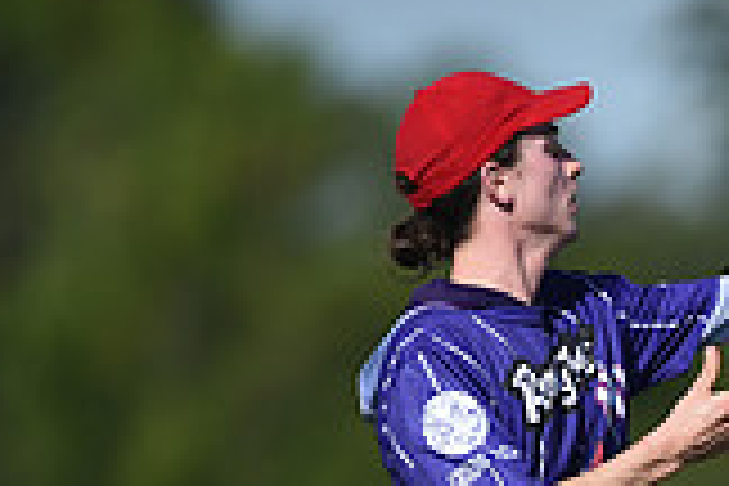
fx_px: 28935
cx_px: 1278
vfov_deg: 1.0
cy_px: 837
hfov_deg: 1.4
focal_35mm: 1429
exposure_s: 1/2500
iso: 100
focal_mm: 400
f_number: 3.5
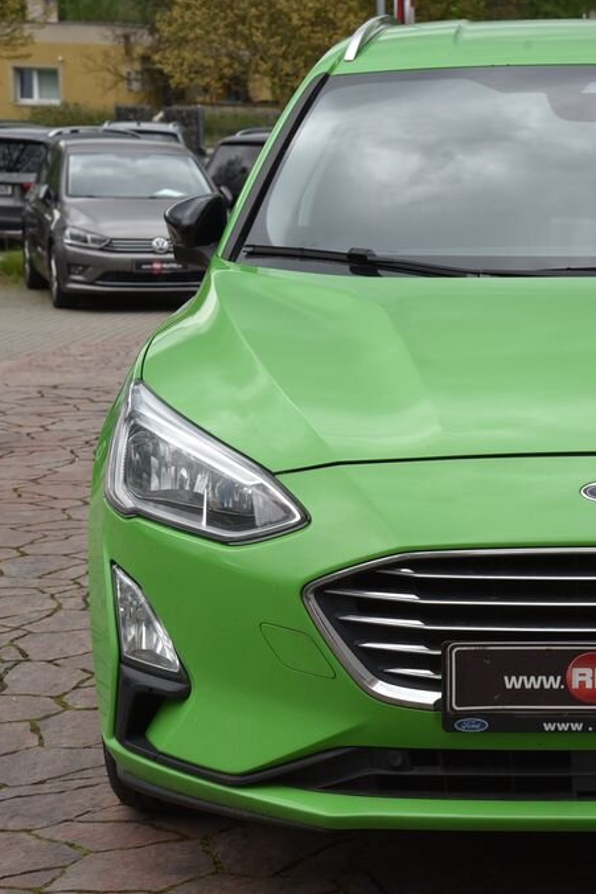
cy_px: 444
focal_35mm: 100
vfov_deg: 20.4
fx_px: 2482
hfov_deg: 13.5
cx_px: 579
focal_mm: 66
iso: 500
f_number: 9
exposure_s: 1/320
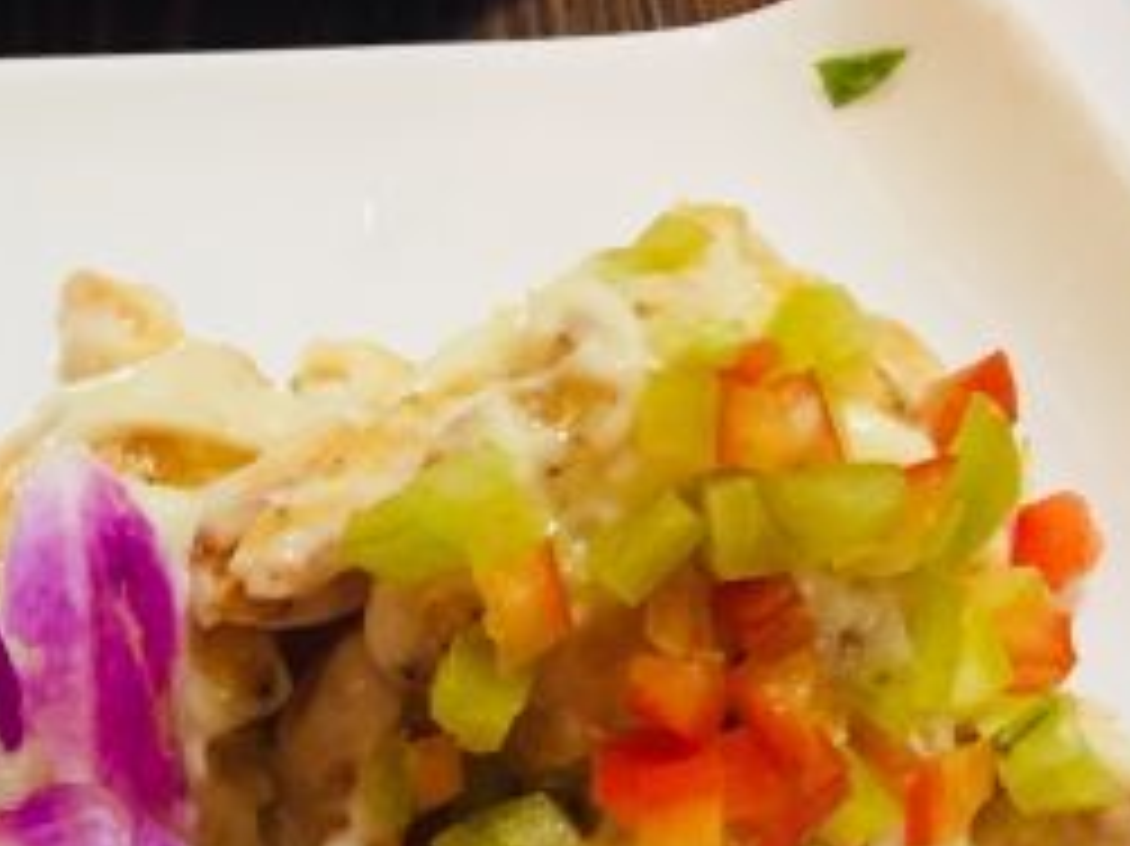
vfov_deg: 17.4
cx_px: -329
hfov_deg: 21.8
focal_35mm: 81
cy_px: 997
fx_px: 2643
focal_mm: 4.15
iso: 160
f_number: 2.2
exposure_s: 1/33
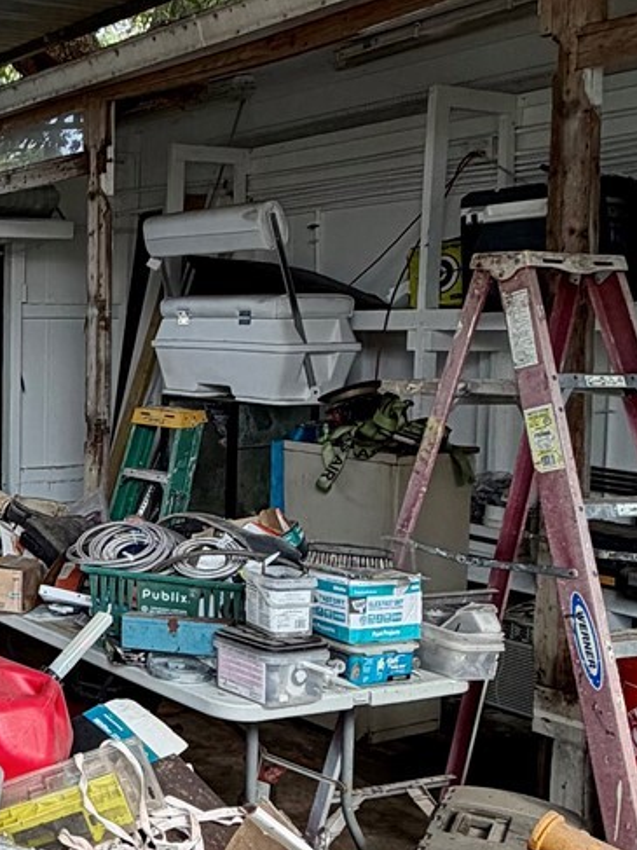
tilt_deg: -4.1
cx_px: -237
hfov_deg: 25.9
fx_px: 1129
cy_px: 417
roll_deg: -0.5
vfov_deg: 41.2
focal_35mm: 46
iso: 64
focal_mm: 2.22
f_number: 2.2
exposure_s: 1/121
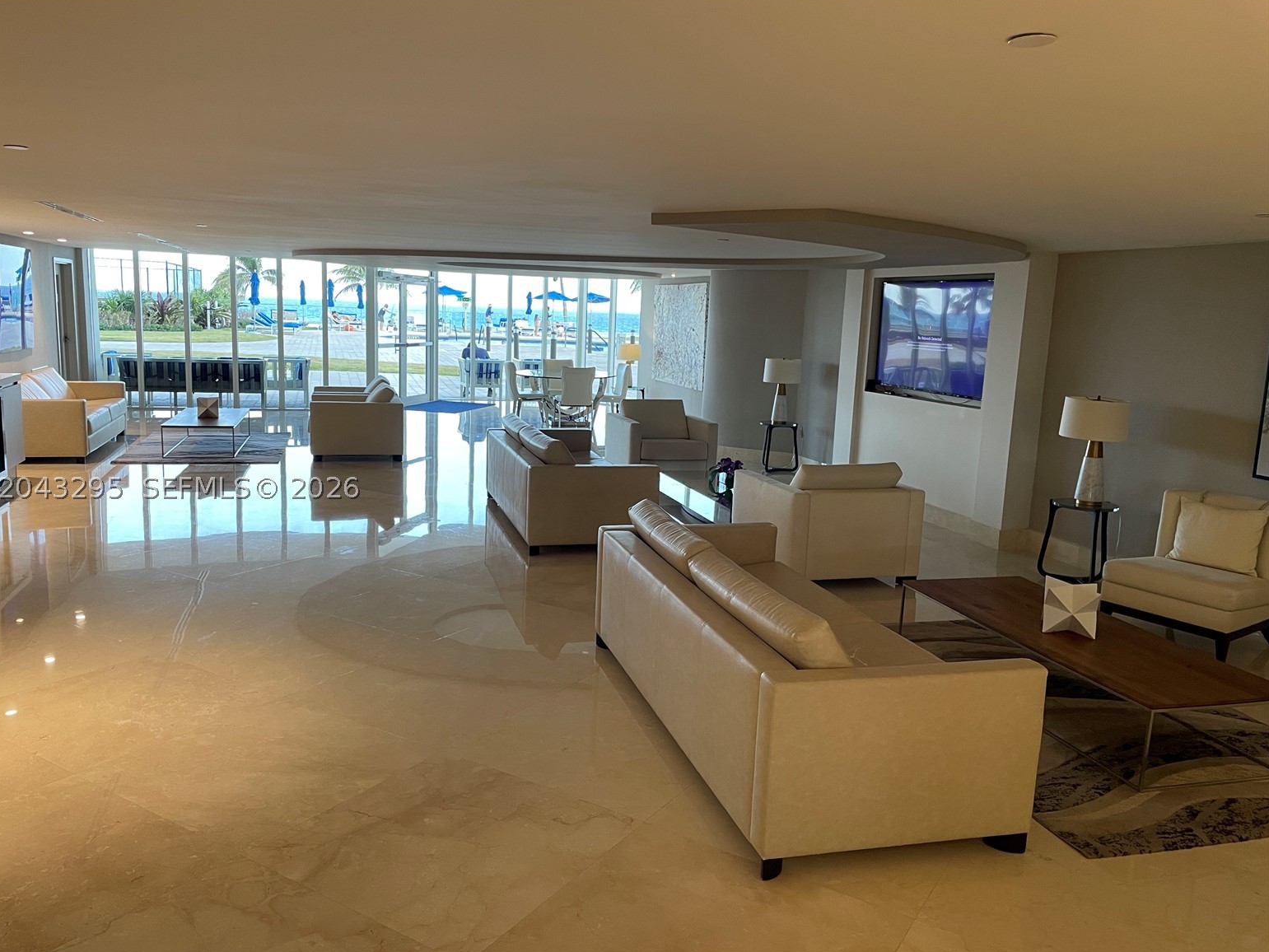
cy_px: 488
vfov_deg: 51.4
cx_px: 612
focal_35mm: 27
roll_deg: -1.4
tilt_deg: -9.2
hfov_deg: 65.3
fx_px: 990
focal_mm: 4.2
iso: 100
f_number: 1.6
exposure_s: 1/60
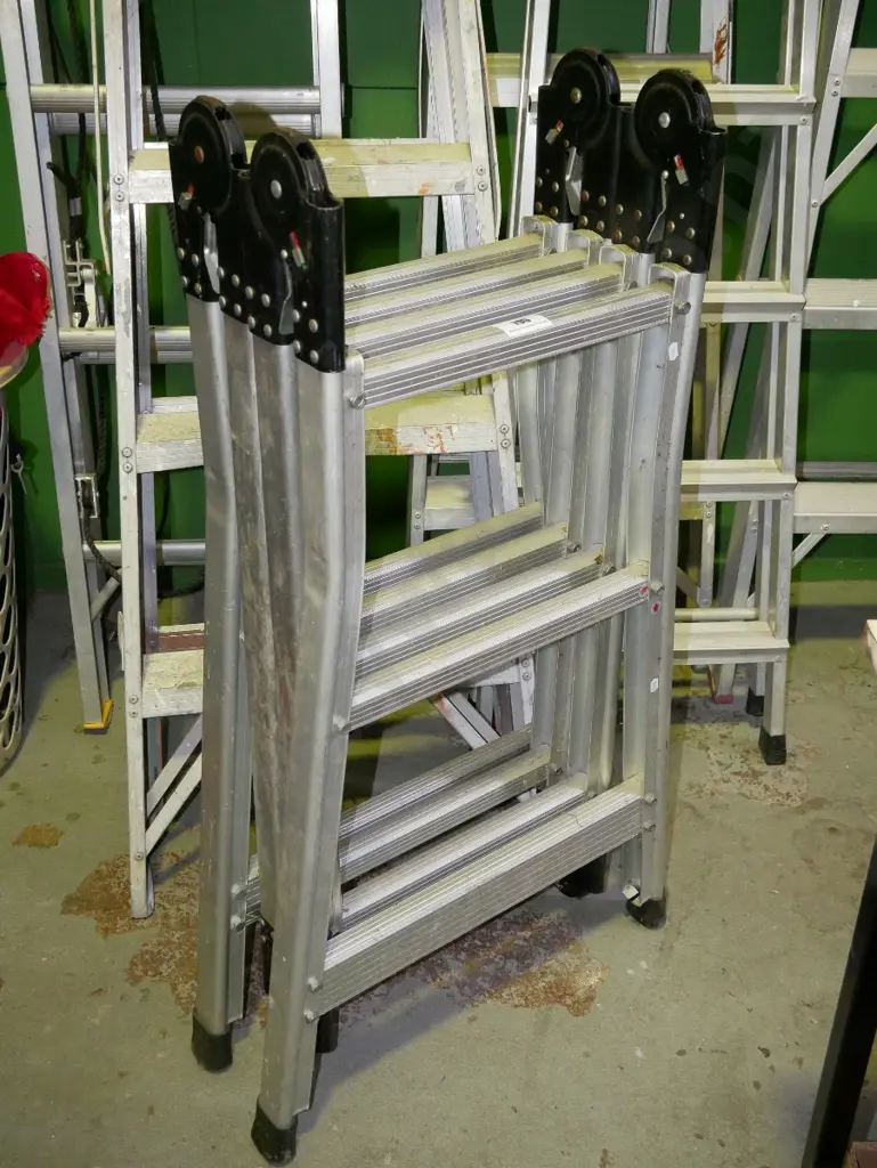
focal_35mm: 40
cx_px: 438
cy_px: 584
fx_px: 1350
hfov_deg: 36.0
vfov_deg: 46.8
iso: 3200
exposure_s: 1/100
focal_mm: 20
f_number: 5.6
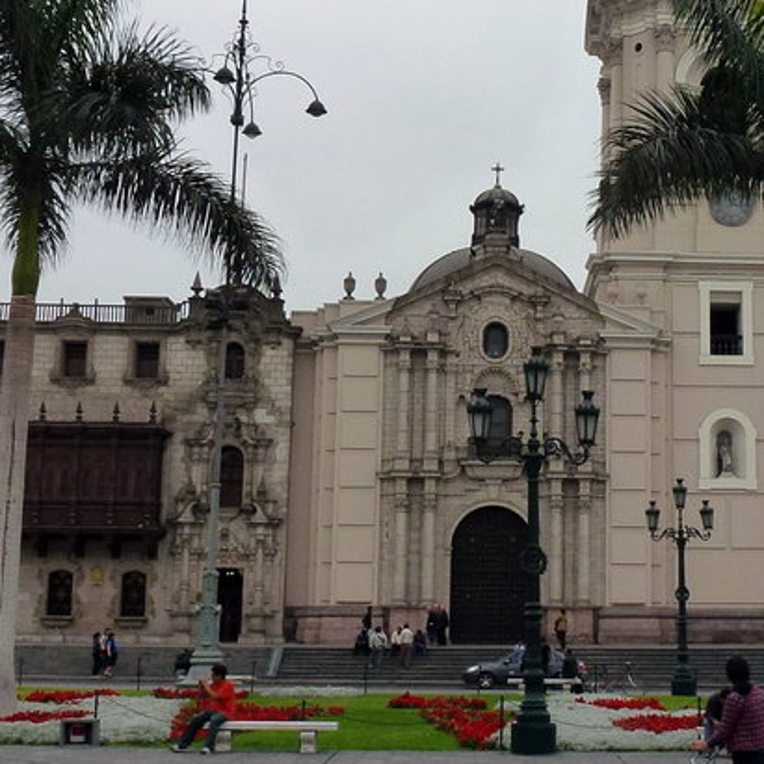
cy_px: 355
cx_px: 623
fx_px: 1548
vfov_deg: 27.7
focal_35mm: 62
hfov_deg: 27.1
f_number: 4
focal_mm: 4.3
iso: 160
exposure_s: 1/640
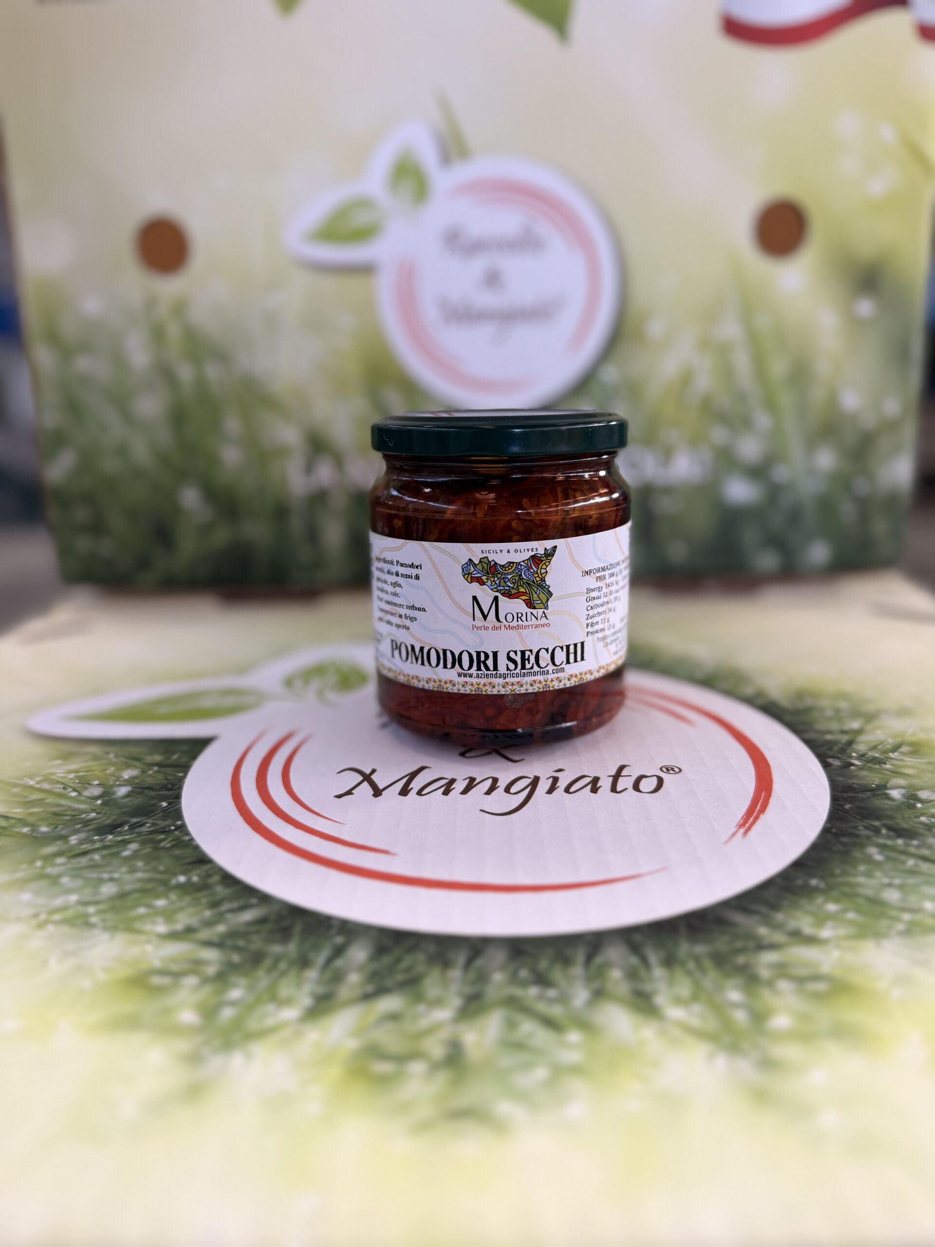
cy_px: 624
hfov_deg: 56.8
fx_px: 864
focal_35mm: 24
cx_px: 468
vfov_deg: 71.6
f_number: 1.78
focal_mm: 6.76
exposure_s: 1/100
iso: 80
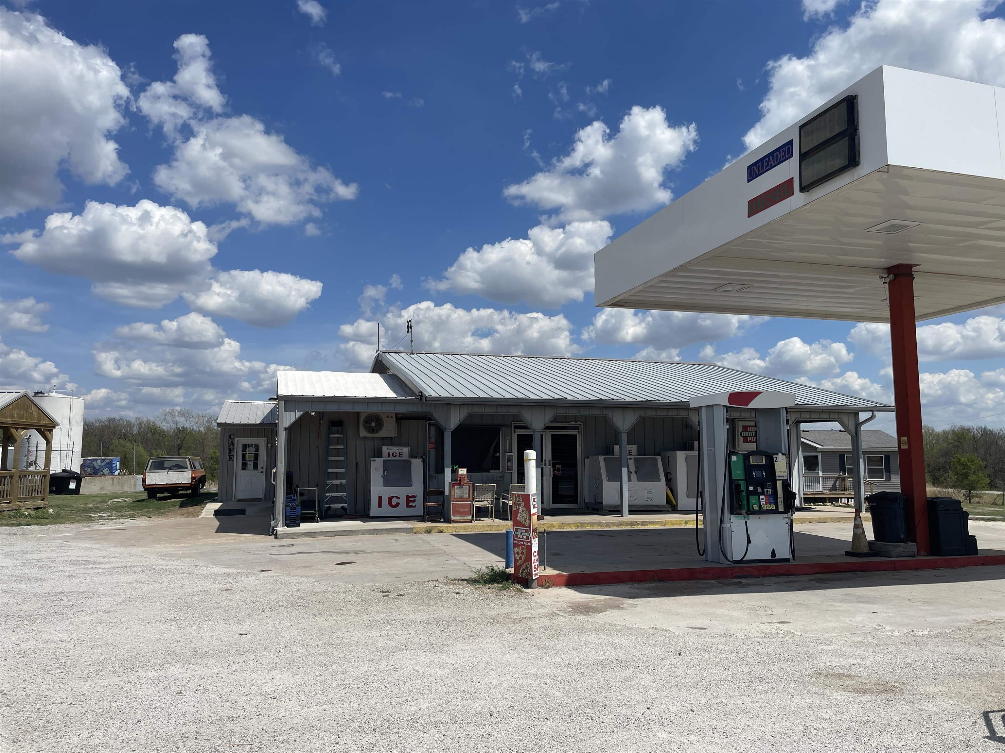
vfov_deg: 53.1
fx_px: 755
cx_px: 502
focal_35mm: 26
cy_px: 376
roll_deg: +0.3
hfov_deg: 67.3
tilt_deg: +5.3
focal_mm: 4.2
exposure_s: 1/7813
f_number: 1.6
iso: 32
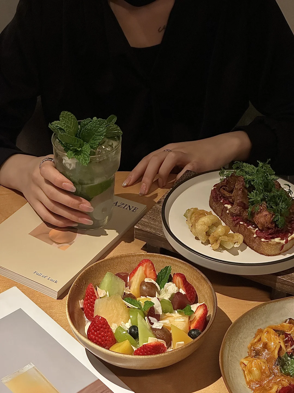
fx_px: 872
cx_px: 147
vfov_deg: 25.3
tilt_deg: -35.4
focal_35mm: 77
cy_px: 196
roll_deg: -0.5
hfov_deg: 19.1
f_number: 2.8
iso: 250
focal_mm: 9
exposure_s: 1/100
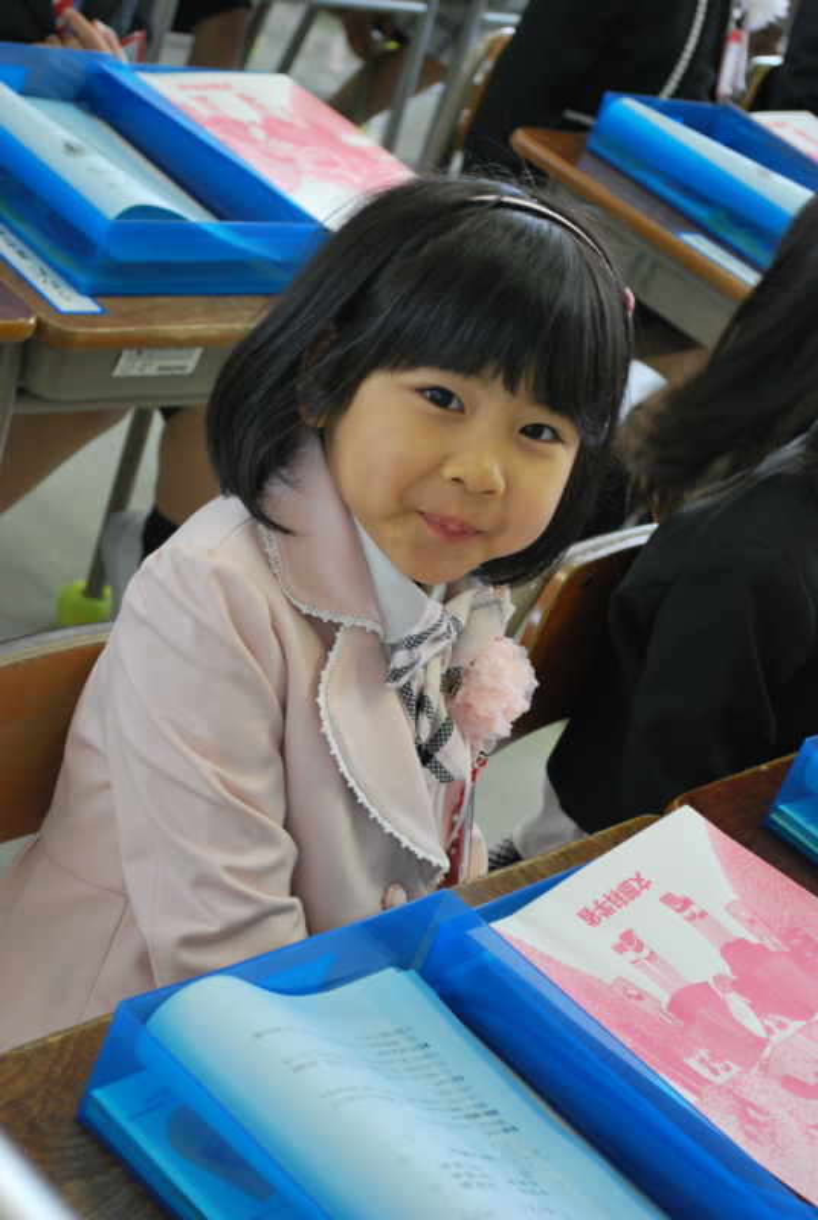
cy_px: 610
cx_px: 409
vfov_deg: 28.0
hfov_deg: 19.0
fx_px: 2445
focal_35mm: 72
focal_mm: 48
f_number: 5.6
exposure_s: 1/30
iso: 640
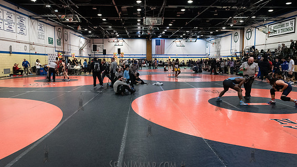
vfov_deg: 42.9
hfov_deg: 69.8
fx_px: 213
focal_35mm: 27
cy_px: 76
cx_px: 149
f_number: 7.1
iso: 8000
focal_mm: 24
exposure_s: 1/100
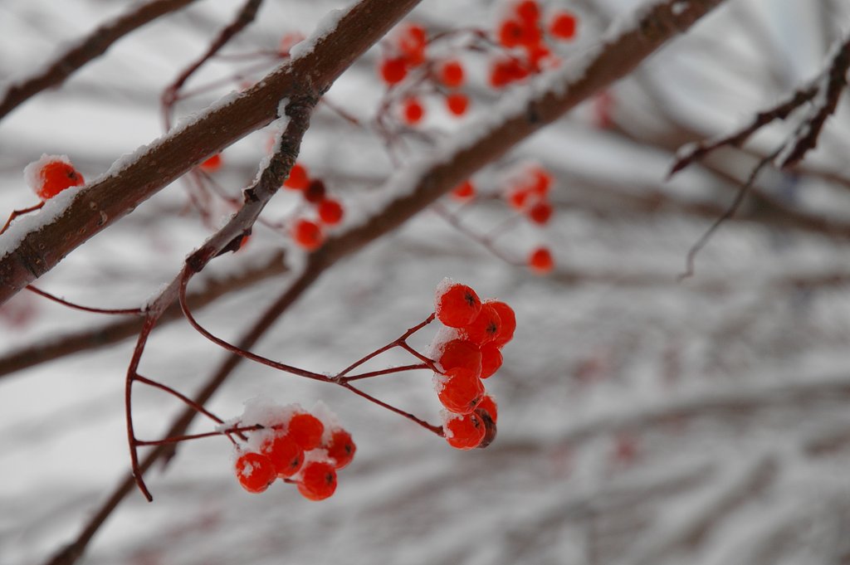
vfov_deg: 13.0
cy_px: 282
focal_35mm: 105
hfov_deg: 19.5
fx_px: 2477
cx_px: 425
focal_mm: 70
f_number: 8
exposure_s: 1/250
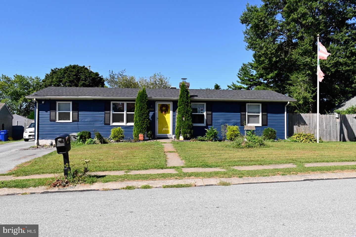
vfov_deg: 43.6
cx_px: 178
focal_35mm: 30
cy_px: 118
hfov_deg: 61.9
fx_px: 297
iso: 100
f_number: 9
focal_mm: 20
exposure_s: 1/200
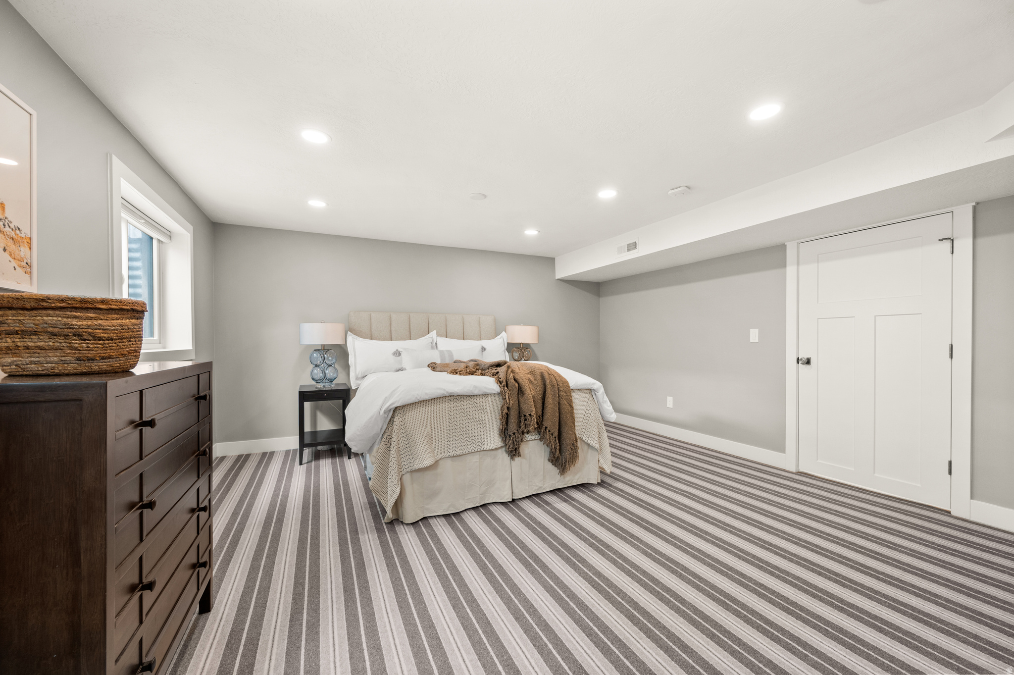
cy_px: 338
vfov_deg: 81.1
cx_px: 507
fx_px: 394
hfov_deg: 104.3
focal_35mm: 14
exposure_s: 1/5
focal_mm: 14
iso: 500
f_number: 7.1
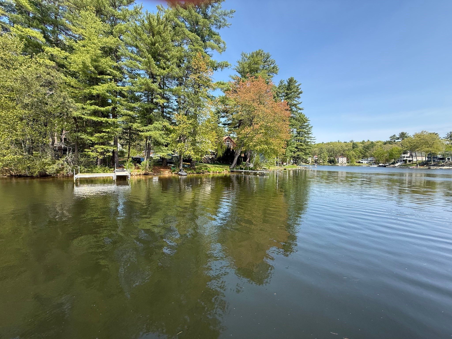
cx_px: 226
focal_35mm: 14
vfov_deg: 85.7
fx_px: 183
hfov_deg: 102.1
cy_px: 170
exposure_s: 1/726
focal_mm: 2.22
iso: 50
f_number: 2.2
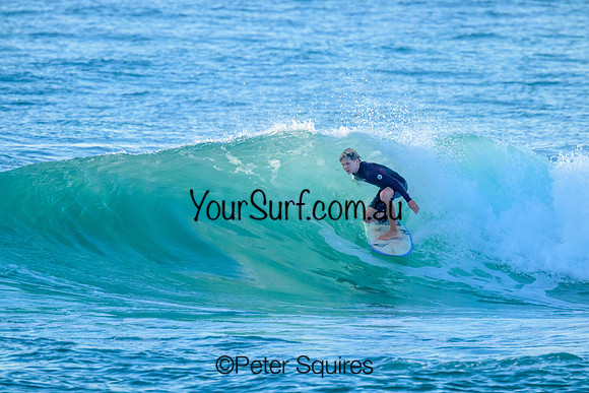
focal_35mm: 610
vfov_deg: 2.3
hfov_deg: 3.4
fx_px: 9982
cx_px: 294
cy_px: 196
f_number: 11
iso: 2200
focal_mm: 610
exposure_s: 1/2000
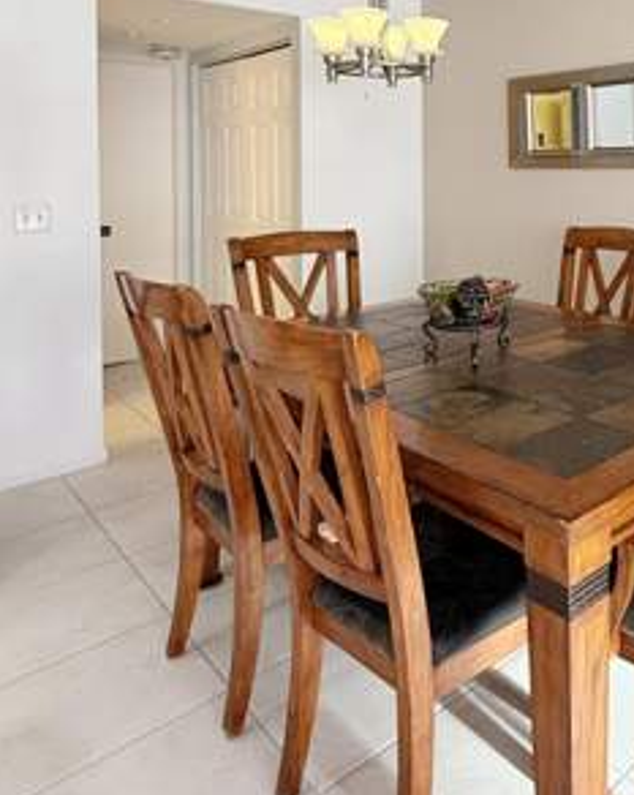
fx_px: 705
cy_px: 172
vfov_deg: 55.2
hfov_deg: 43.0
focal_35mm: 30
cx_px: 604
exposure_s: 1/120
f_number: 2.2
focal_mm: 2.22
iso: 250
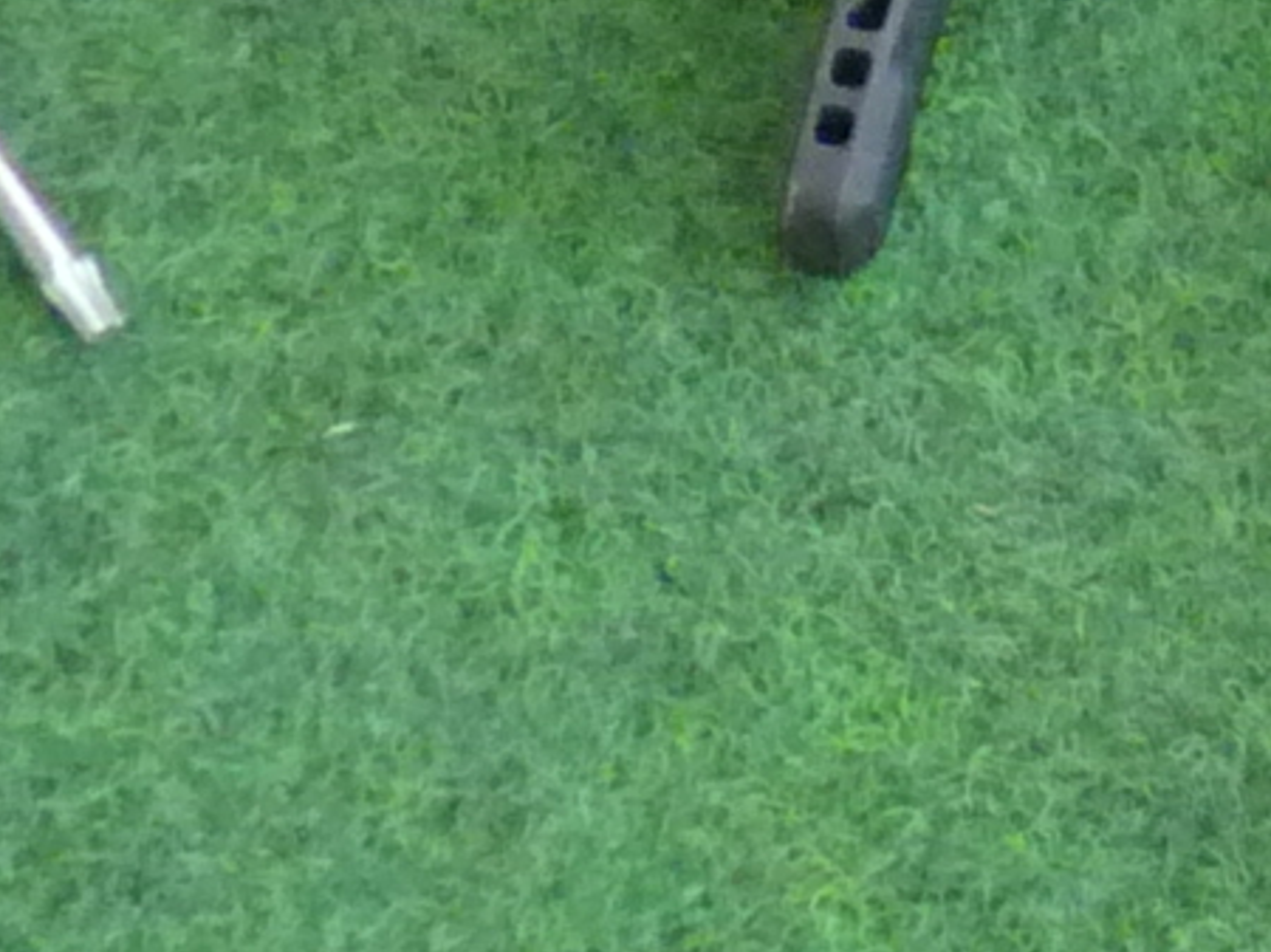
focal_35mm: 196
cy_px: -1195
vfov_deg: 7.2
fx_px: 7193
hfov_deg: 9.2
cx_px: 2841
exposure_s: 1/10
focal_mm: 4.8
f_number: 2.8
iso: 400
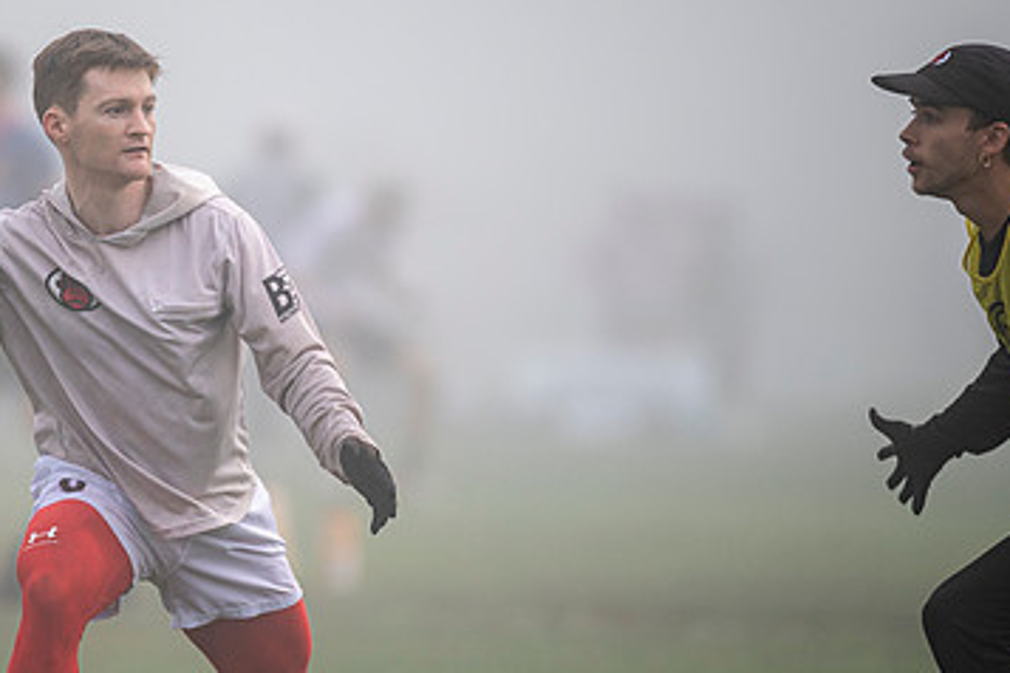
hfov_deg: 3.5
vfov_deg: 2.3
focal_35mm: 593
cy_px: 378
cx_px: 223
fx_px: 16636
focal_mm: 300
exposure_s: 1/1000
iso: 100
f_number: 2.8
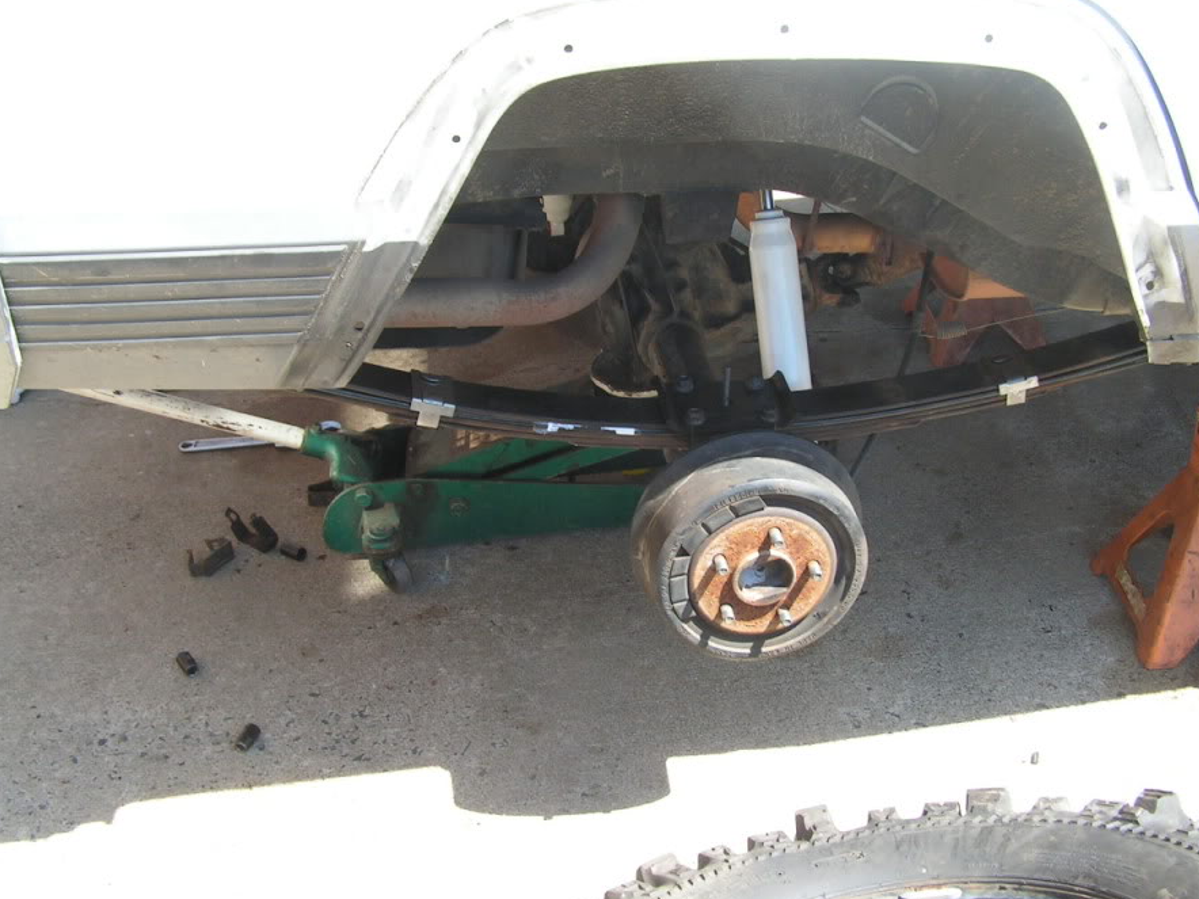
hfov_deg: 42.8
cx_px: 688
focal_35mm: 44
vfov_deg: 32.9
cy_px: 408
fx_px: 1524
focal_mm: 6.3
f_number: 4.5
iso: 50
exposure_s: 1/100
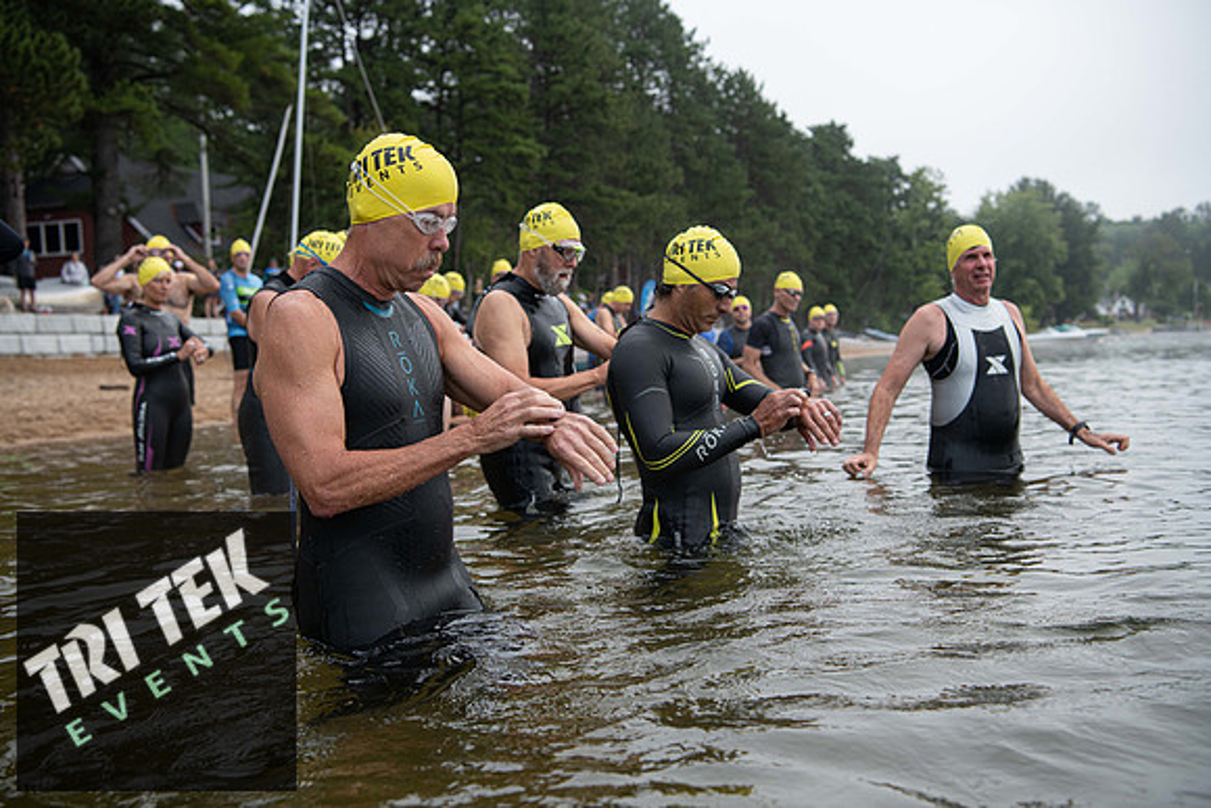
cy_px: 404
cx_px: 606
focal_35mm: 42
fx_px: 1413
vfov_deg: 31.9
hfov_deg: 46.4
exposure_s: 1/640
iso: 320
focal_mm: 42
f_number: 4
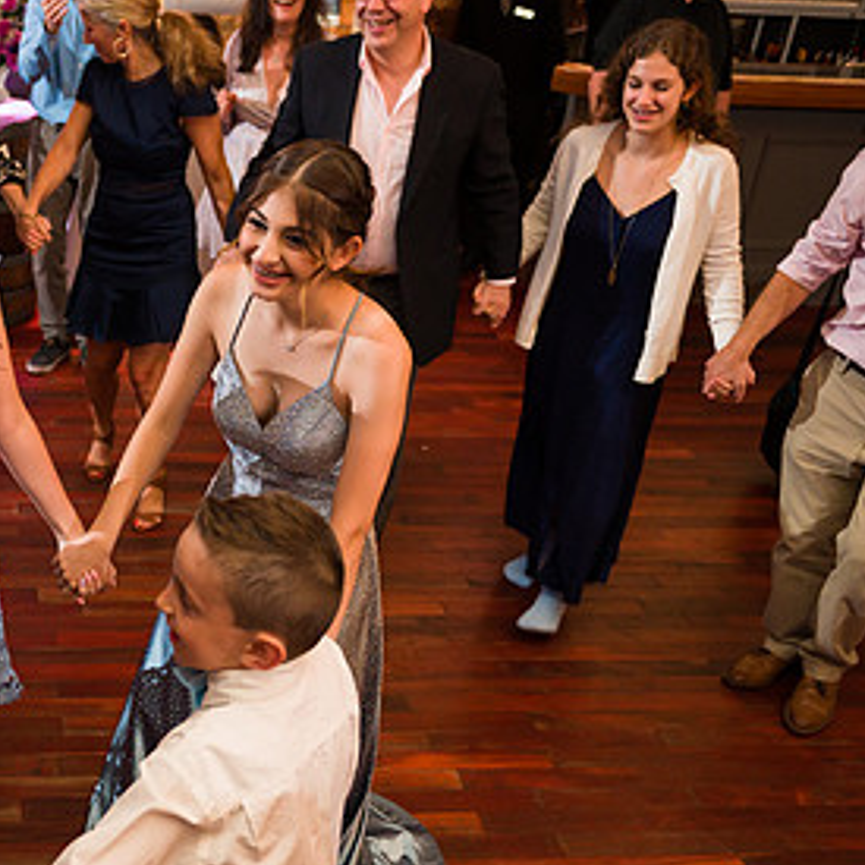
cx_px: 98
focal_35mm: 43
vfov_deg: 39.1
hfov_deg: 36.9
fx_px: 1216
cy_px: 469
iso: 1250
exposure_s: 1/125
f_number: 3.2
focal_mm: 24
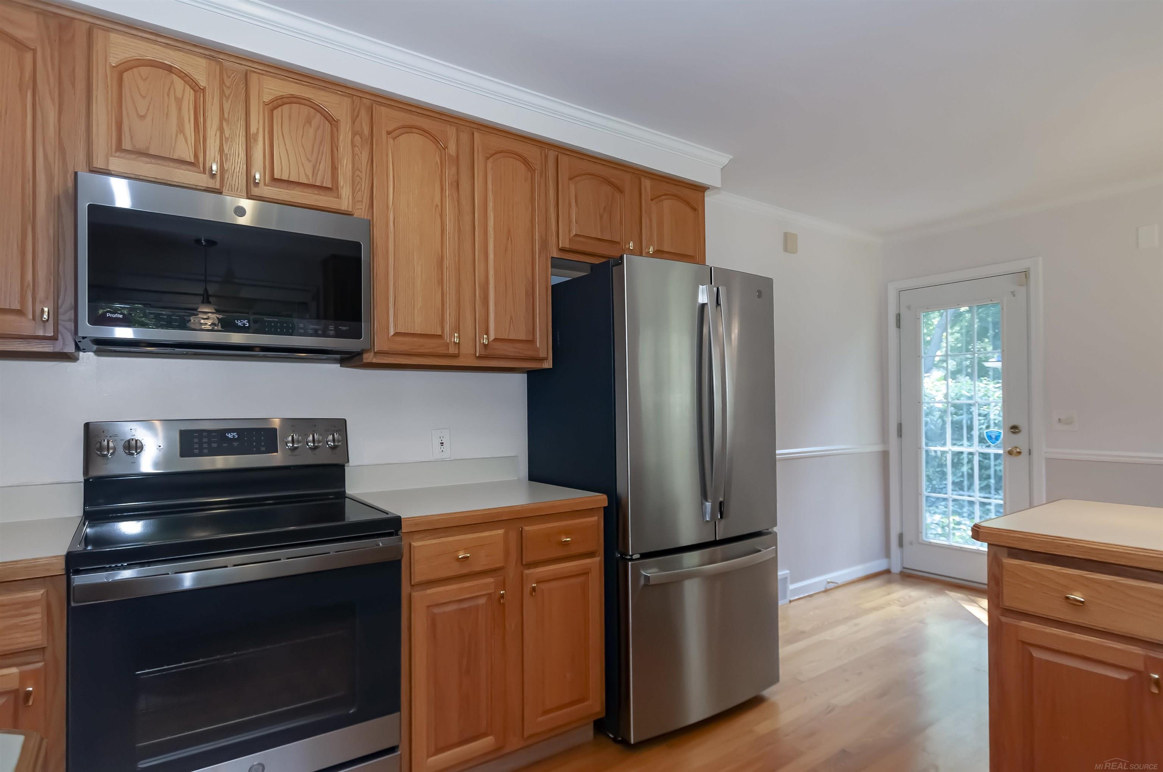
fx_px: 629
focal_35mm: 20
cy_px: 386
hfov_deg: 85.5
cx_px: 582
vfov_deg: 63.1
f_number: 4
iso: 800
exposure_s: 1/60
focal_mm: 13
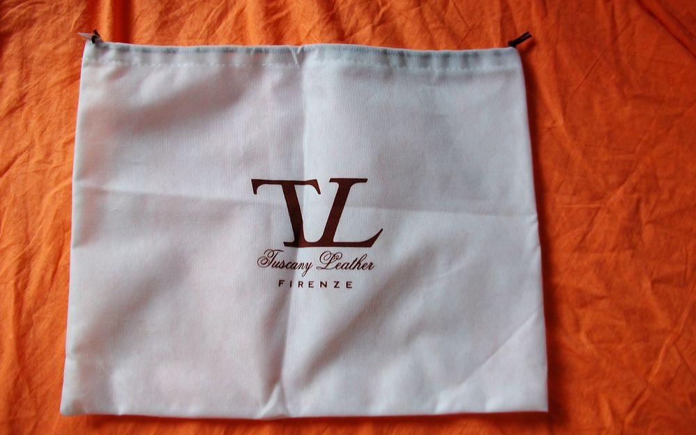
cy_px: 218
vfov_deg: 37.3
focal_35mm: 34
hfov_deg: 56.7
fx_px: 645
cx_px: 348
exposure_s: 1/40
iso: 81
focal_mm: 5.7
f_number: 2.9
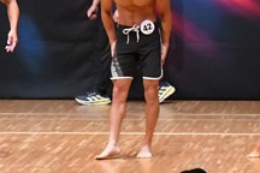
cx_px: -2
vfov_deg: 3.1
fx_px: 3192
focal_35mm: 442
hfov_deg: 4.7
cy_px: 50
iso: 8000
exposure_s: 1/400
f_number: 5.6
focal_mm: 82
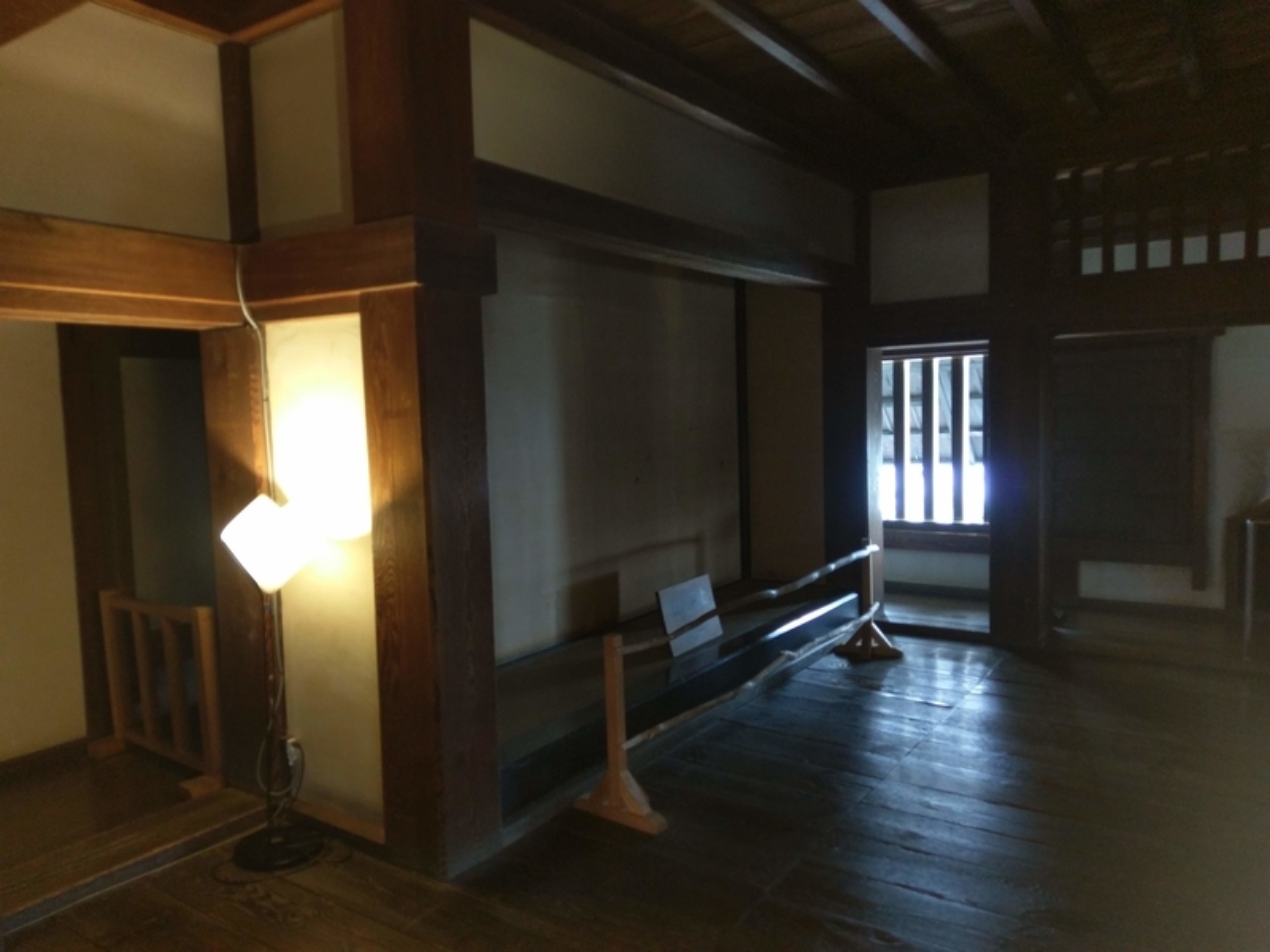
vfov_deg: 53.1
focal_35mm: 26
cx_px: 635
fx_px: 954
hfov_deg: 67.3
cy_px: 476
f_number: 1.8
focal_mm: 4.58
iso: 250
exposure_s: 1/24
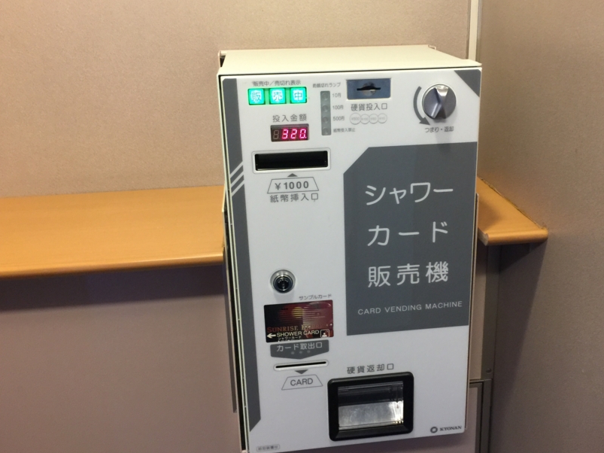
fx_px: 646
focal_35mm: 37
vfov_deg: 38.6
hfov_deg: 50.0
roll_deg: +0.2
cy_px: 211
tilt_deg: -18.4
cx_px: 344
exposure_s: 1/10
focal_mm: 4.15
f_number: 2.2
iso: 125
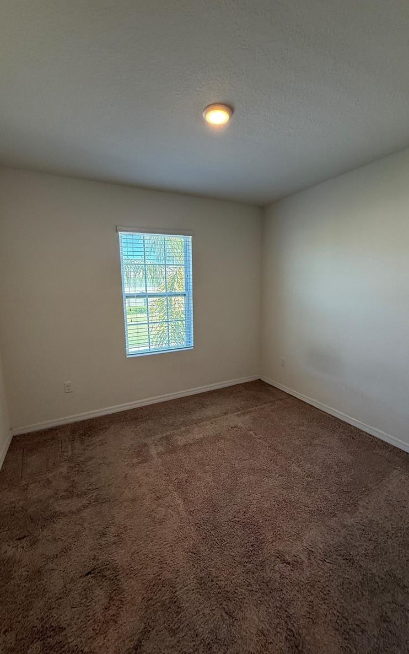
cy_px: 326
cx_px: 209
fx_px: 267
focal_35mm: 15
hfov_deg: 74.8
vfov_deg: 101.5
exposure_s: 1/120
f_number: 2.2
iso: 160
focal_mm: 2.22
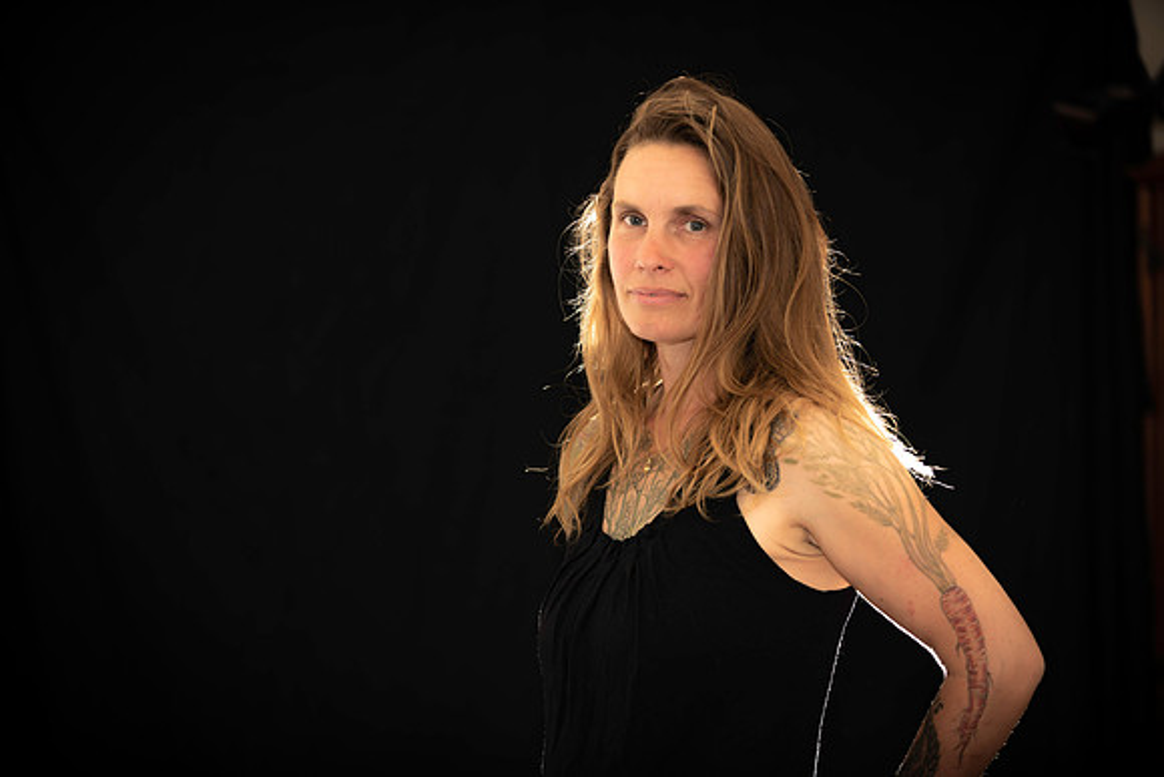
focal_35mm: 102
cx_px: 582
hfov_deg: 20.0
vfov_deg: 13.4
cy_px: 388
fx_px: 3299
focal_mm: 102
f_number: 2.8
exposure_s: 1/30
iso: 50
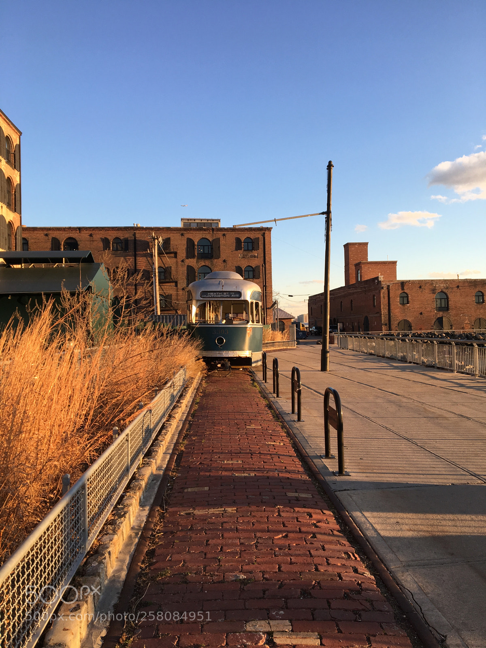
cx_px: 243
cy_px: 324
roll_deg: +0.6
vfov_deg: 61.7
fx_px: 543
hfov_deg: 48.2
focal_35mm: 29
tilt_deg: +1.0
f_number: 2.2
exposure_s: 1/382
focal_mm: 4.15
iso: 25
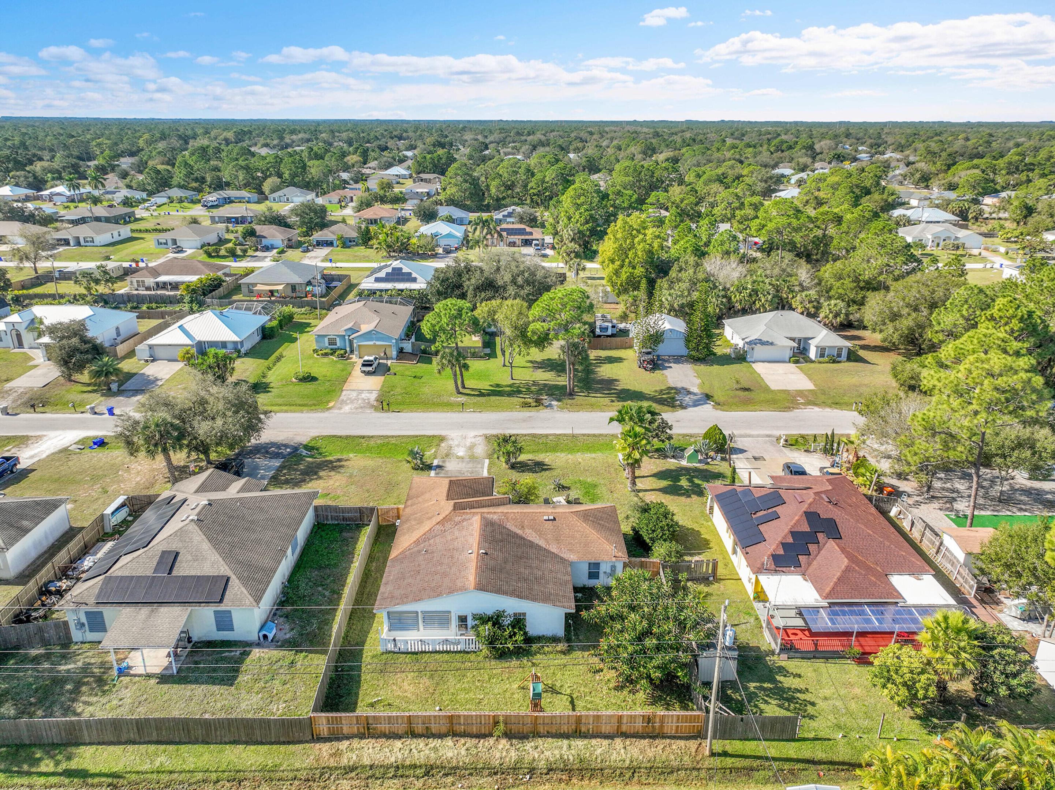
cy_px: 395
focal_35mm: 24
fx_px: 731
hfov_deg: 71.6
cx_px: 528
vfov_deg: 56.8
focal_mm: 12.29
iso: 130
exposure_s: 1/1600
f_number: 2.8
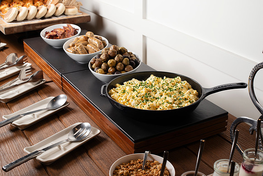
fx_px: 365
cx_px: 132
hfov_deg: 39.6
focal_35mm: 50
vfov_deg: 27.0
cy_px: 88
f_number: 8
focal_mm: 50
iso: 250
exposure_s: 1/100
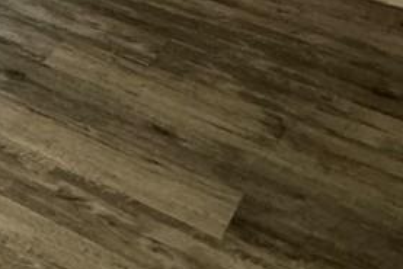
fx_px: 941
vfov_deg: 14.1
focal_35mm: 84
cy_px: -246
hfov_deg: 19.9
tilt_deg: -14.2
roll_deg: -0.9
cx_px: -247
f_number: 2.2
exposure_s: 1/60
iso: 400
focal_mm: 2.22
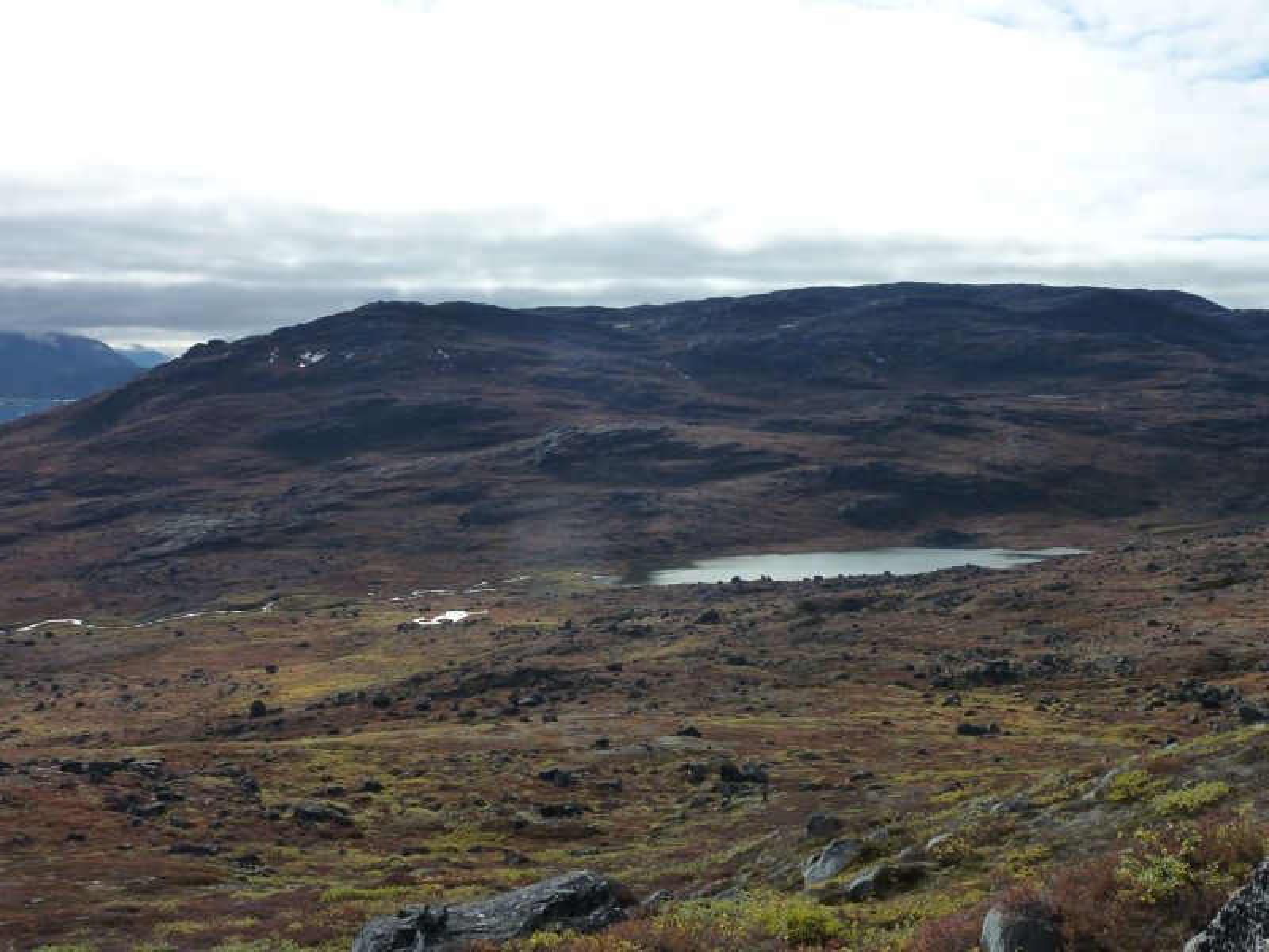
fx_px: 1283
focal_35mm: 35
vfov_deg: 40.7
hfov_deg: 52.6
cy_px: 476
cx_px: 634
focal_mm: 5.7
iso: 125
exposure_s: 1/500
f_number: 5.6
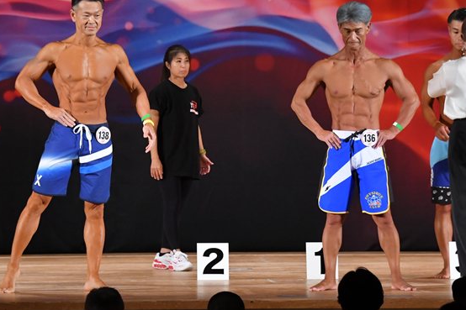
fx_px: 3041
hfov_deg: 8.8
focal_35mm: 235
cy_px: 135
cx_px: 220
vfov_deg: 5.8
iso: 3200
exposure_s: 1/400
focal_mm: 112
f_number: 5.6
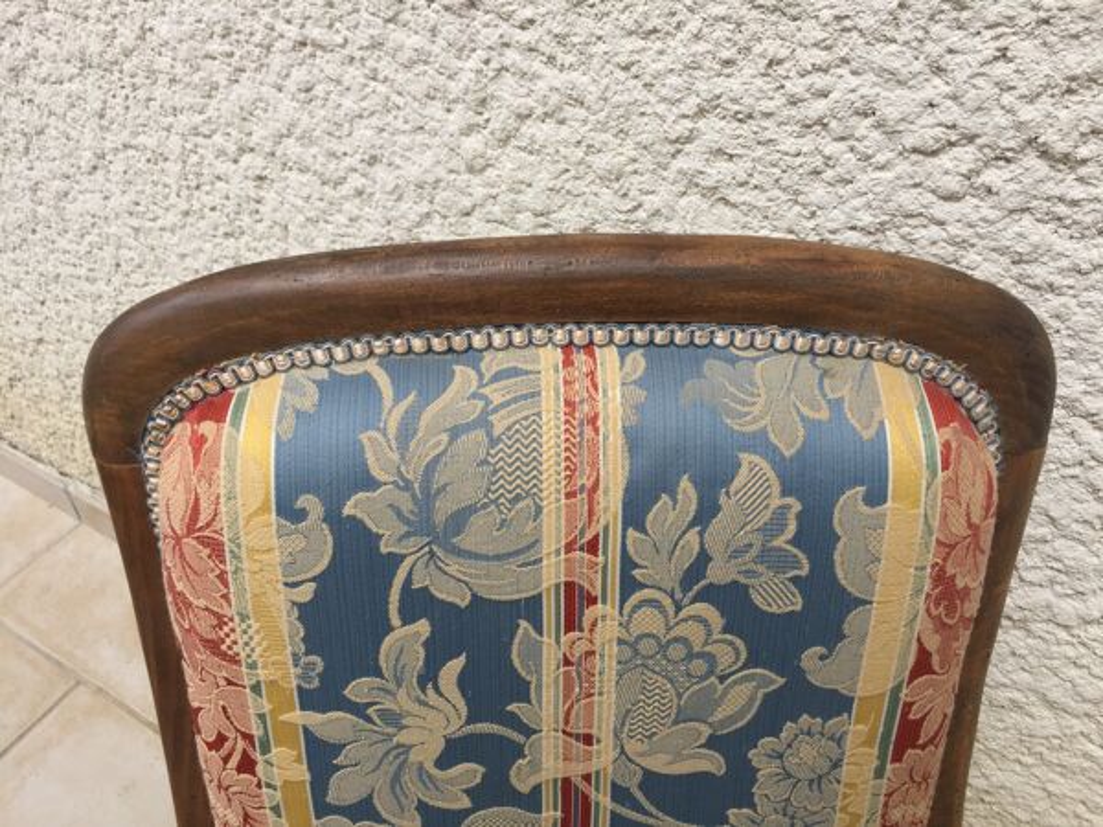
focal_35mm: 29
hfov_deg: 61.7
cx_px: 552
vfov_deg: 48.2
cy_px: 414
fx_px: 924
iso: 32
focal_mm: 4.15
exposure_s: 1/694
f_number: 2.2
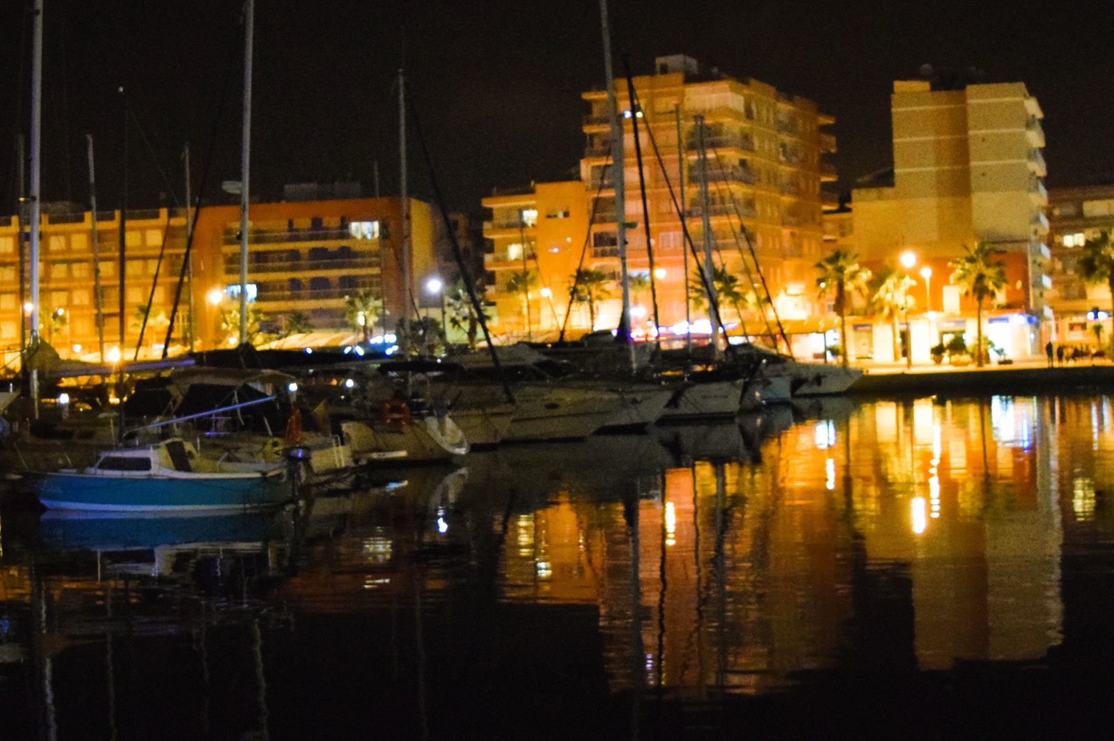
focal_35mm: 30
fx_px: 928
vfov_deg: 43.5
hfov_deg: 62.0
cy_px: 370
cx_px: 557
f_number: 3.8
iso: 6400
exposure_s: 1/30
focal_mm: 20
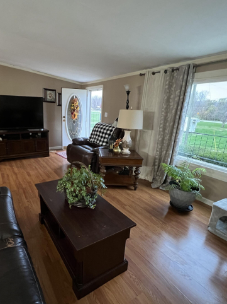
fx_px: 158
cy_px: 153
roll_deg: -1.8
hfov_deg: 70.2
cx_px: 83
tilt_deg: -16.2
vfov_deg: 87.8
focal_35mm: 18
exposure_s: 1/40
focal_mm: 1.57
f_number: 1.8
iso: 1000
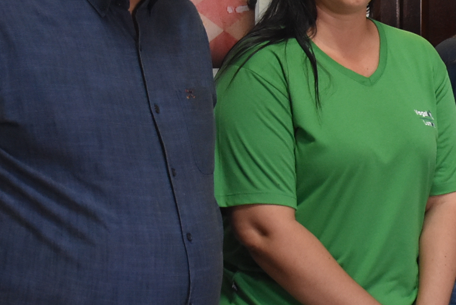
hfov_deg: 18.2
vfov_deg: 12.7
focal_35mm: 108
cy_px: 111
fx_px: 1369
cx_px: 512
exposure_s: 1/60
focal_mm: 22
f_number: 3.5
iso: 1600
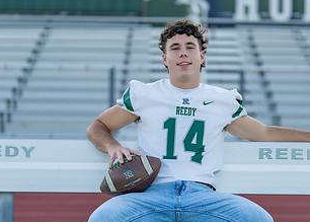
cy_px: 169
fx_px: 960
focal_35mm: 109
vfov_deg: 13.1
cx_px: 185
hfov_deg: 18.3
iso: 100
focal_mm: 50
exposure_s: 1/2500
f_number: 1.2
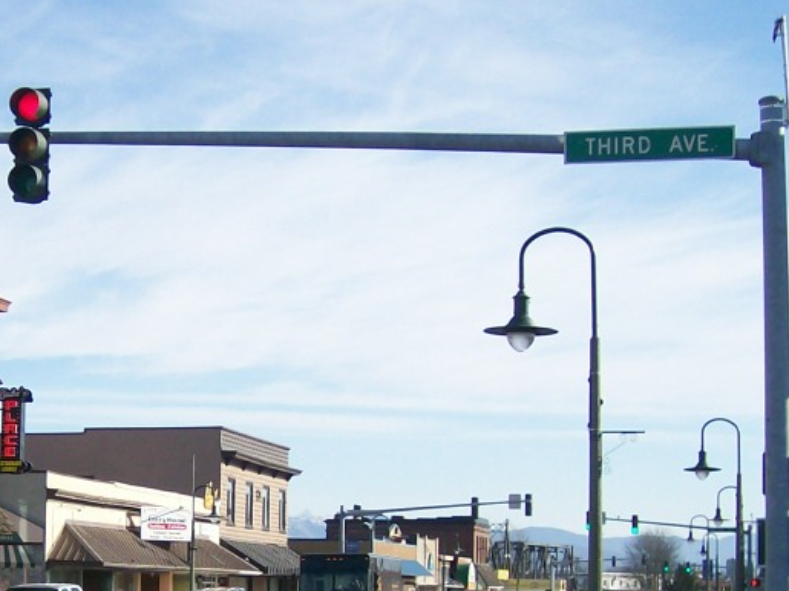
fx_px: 1983
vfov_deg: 16.7
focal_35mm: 87
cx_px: 107
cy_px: 530
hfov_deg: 22.1
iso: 80
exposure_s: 1/187
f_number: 7.2
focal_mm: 5.8
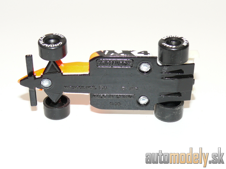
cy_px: 84
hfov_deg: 26.3
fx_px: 483
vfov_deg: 19.9
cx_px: 113
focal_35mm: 74
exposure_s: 1/30
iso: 100
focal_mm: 11.3
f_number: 4
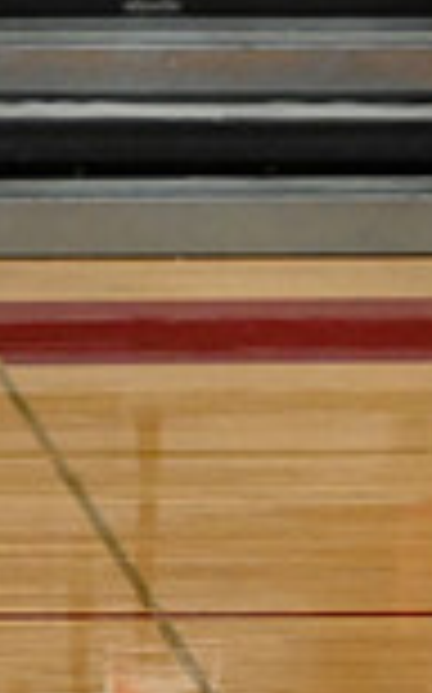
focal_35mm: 646
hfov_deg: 2.0
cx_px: 1192
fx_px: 12192
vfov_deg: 3.3
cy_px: 286
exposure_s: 1/400
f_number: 4
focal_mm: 112
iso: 5000
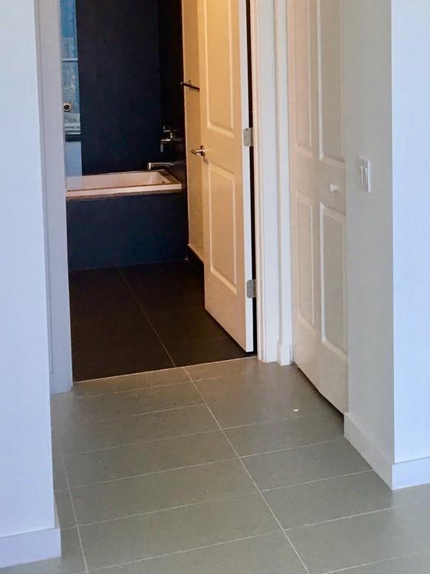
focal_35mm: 63
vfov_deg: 30.2
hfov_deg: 22.5
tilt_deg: -7.2
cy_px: 133
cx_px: 409
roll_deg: +0.6
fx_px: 1044
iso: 32
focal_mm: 4.15
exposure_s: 1/30
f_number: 2.2
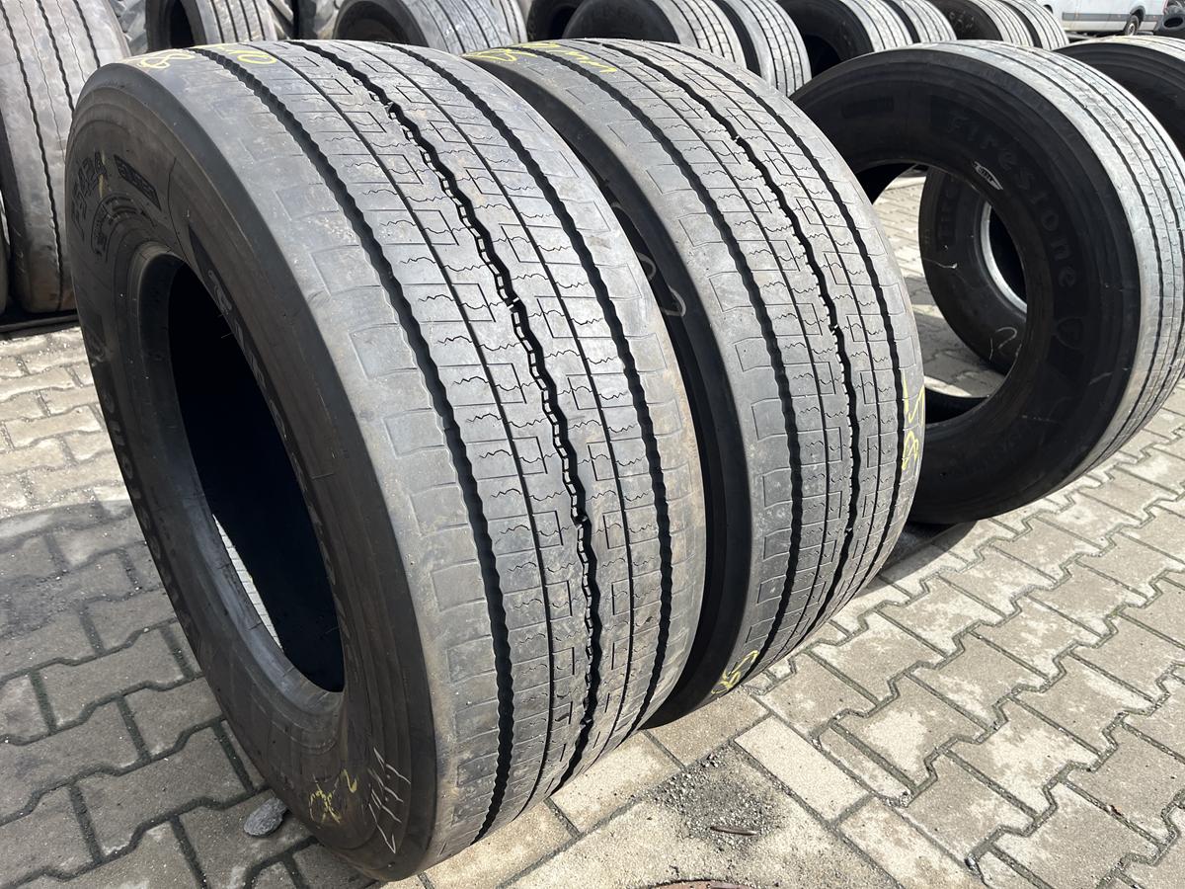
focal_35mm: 26
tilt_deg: -27.2
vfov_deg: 53.1
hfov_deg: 67.3
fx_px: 890
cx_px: 592
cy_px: 444
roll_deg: -2.3
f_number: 1.6
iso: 50
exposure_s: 1/1580
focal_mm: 5.1
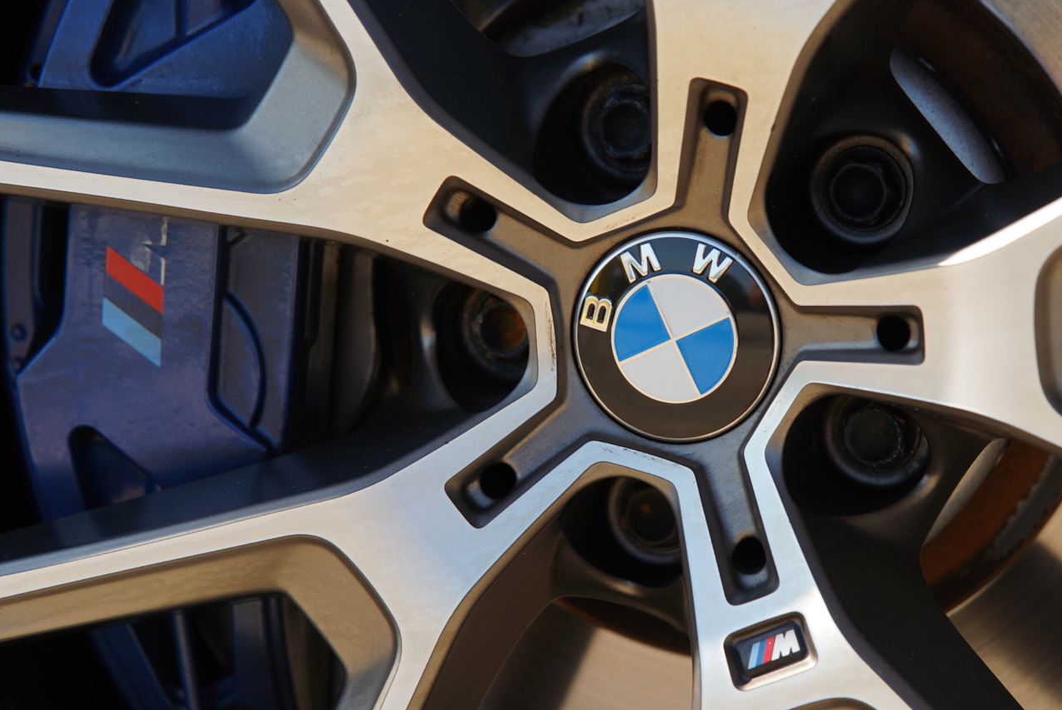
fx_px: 3188
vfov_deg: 12.7
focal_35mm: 108
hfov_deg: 18.9
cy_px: 389
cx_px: 660
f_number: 4.5
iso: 100
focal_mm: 85
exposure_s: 1/200
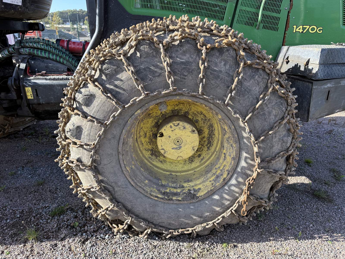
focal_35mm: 24
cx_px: 172
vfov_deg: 56.8
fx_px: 239
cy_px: 130
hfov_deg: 71.6
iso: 80
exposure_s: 1/728
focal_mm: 6.76
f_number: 1.78
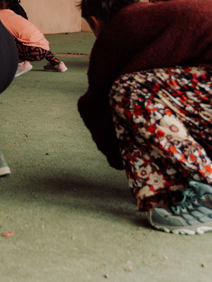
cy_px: -18
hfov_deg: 12.7
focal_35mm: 108
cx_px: -143
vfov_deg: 17.7
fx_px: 882
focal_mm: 30
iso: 800
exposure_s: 1/200
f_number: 2.8
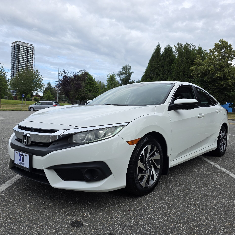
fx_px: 215
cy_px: 120
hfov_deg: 57.2
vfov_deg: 57.3
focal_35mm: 28
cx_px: 126
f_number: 1.7
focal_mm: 6.3
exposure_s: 1/3050
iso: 80
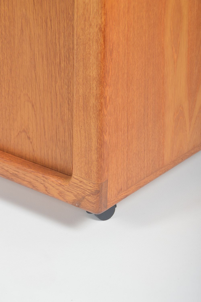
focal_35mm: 84
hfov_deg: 16.2
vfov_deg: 24.2
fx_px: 705
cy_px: 151
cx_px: 100
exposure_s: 1/160
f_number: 7.1
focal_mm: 56
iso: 100
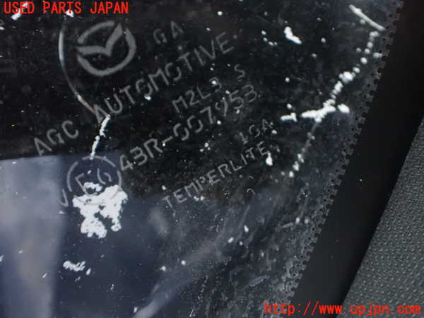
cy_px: 159
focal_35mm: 30
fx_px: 367
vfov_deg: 46.8
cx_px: 212
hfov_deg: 60.0
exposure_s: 1/20
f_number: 2.3
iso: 1600
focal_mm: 5.4
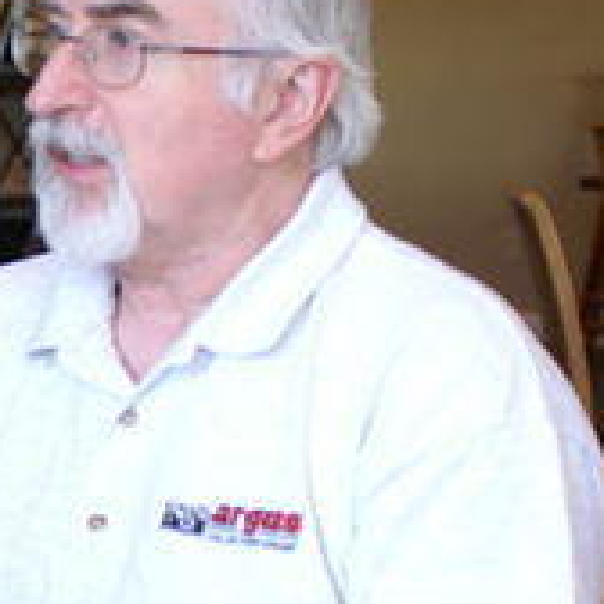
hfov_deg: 11.9
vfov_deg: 12.8
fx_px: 2685
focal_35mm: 136
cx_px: -478
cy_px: 313
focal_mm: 28
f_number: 2.8
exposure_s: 1/20
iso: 400
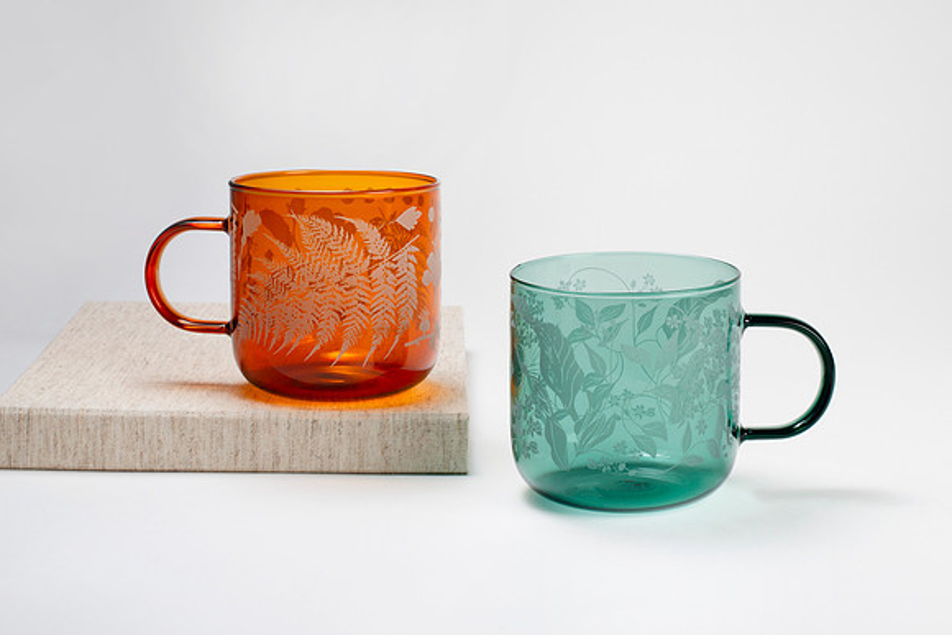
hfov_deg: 29.2
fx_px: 1824
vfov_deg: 19.8
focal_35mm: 69
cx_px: 523
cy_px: 315
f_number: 14
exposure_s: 1/160
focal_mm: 50
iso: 100
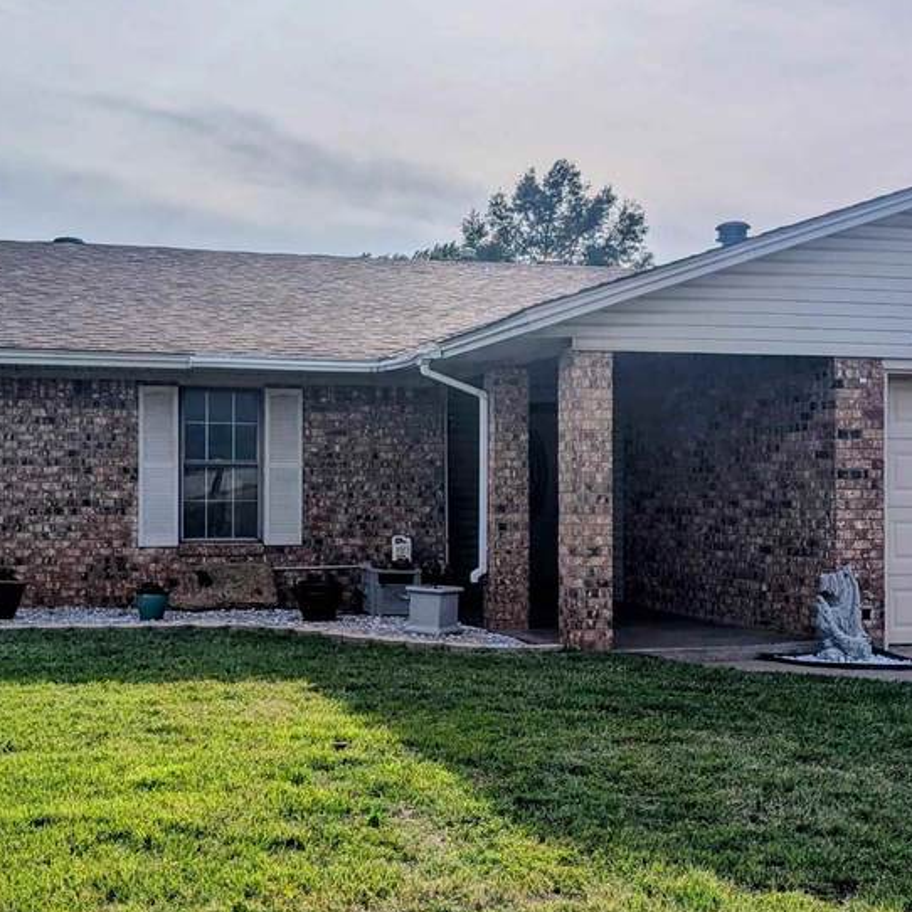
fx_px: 1490
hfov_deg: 34.0
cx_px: 388
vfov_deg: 34.0
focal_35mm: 50
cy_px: 468
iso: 22
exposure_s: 1/26316
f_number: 1.68
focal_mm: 6.9
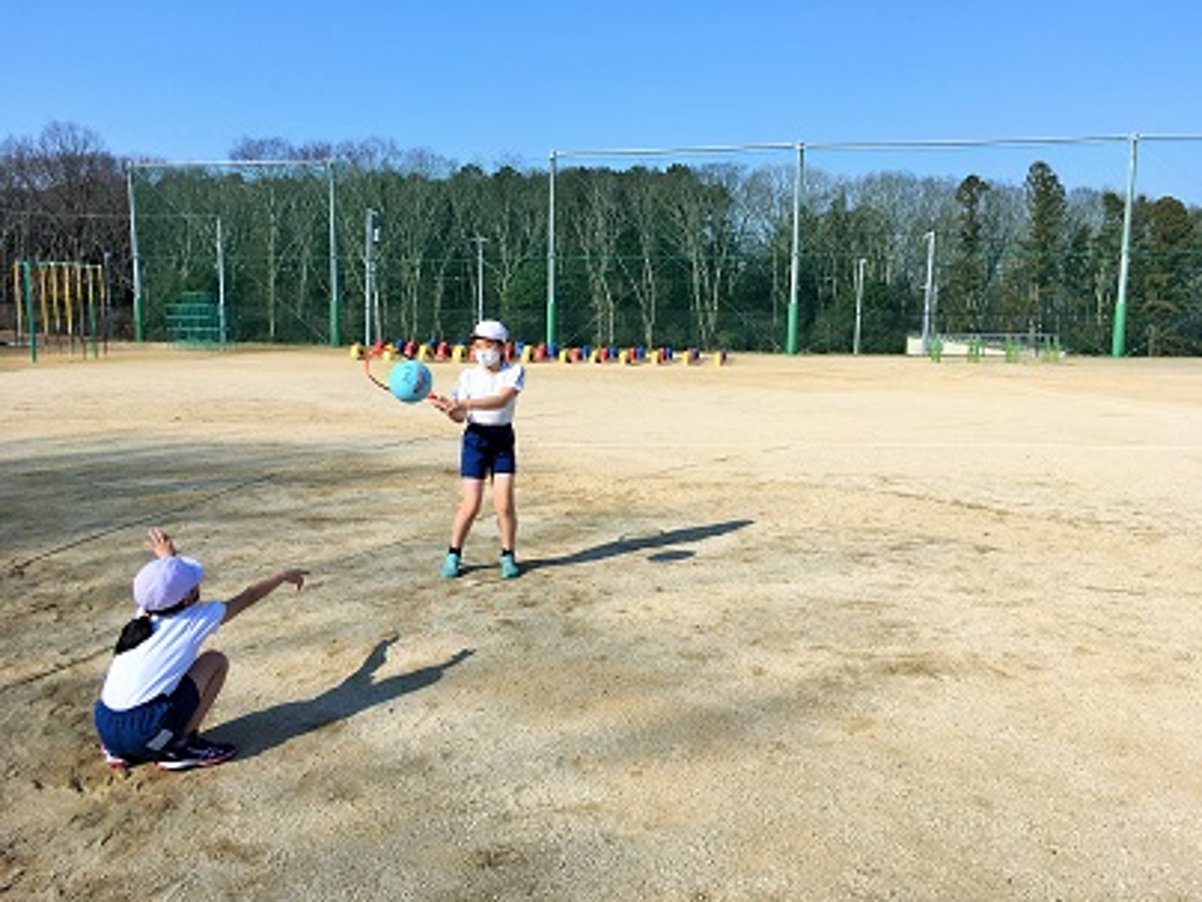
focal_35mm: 29
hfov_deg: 61.7
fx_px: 1007
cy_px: 451
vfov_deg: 48.2
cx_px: 601
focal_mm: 4.15
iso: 25
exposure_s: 1/1832
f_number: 2.2
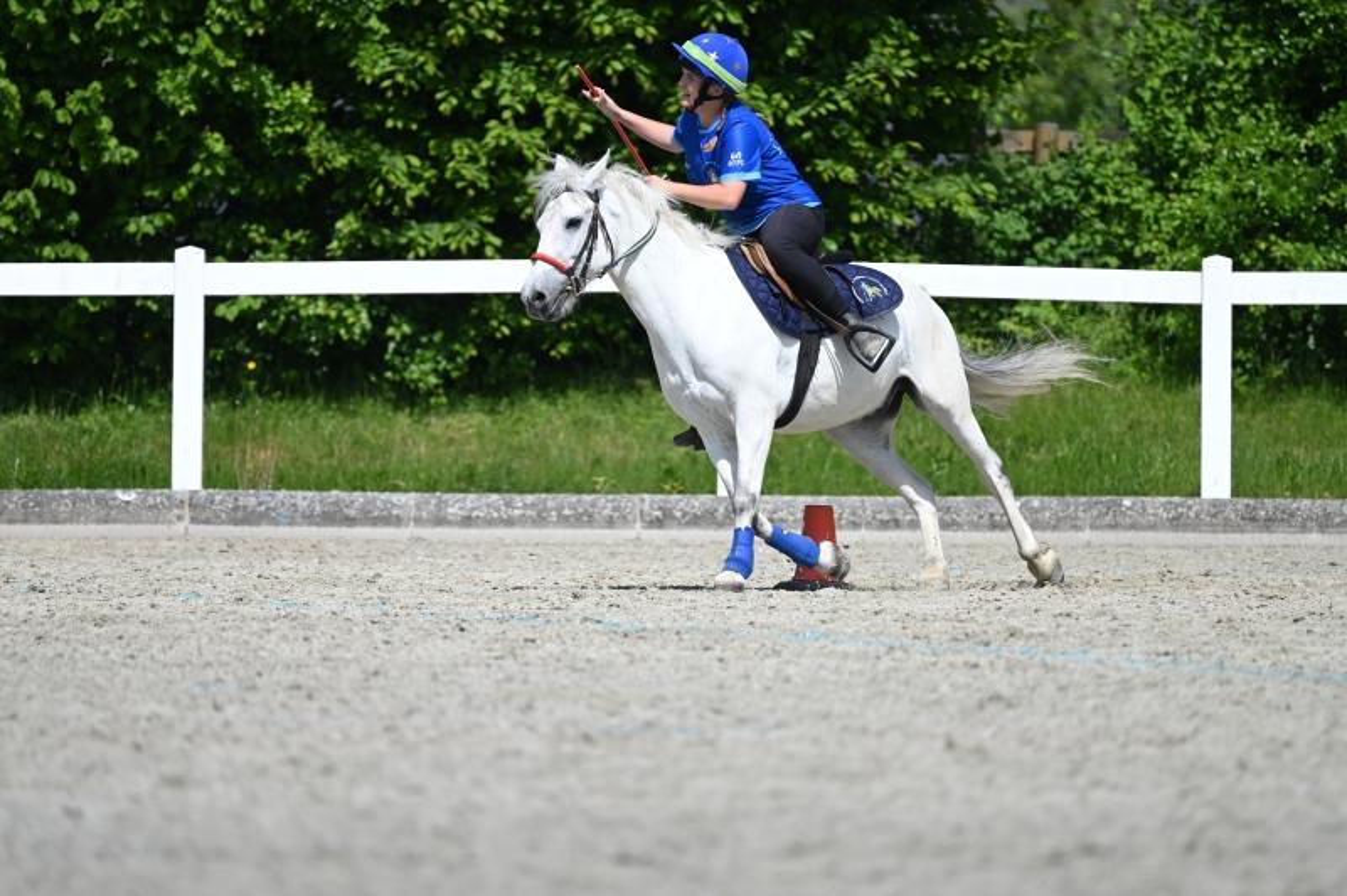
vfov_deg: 3.4
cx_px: 674
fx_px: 14954
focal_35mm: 400
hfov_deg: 5.2
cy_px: 448
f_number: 5.6
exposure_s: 1/1250
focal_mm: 400
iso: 220
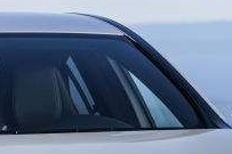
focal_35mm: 856
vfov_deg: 1.6
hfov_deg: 2.4
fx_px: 5512
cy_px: 139
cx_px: -3
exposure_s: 1/200
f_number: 8
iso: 100
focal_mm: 170
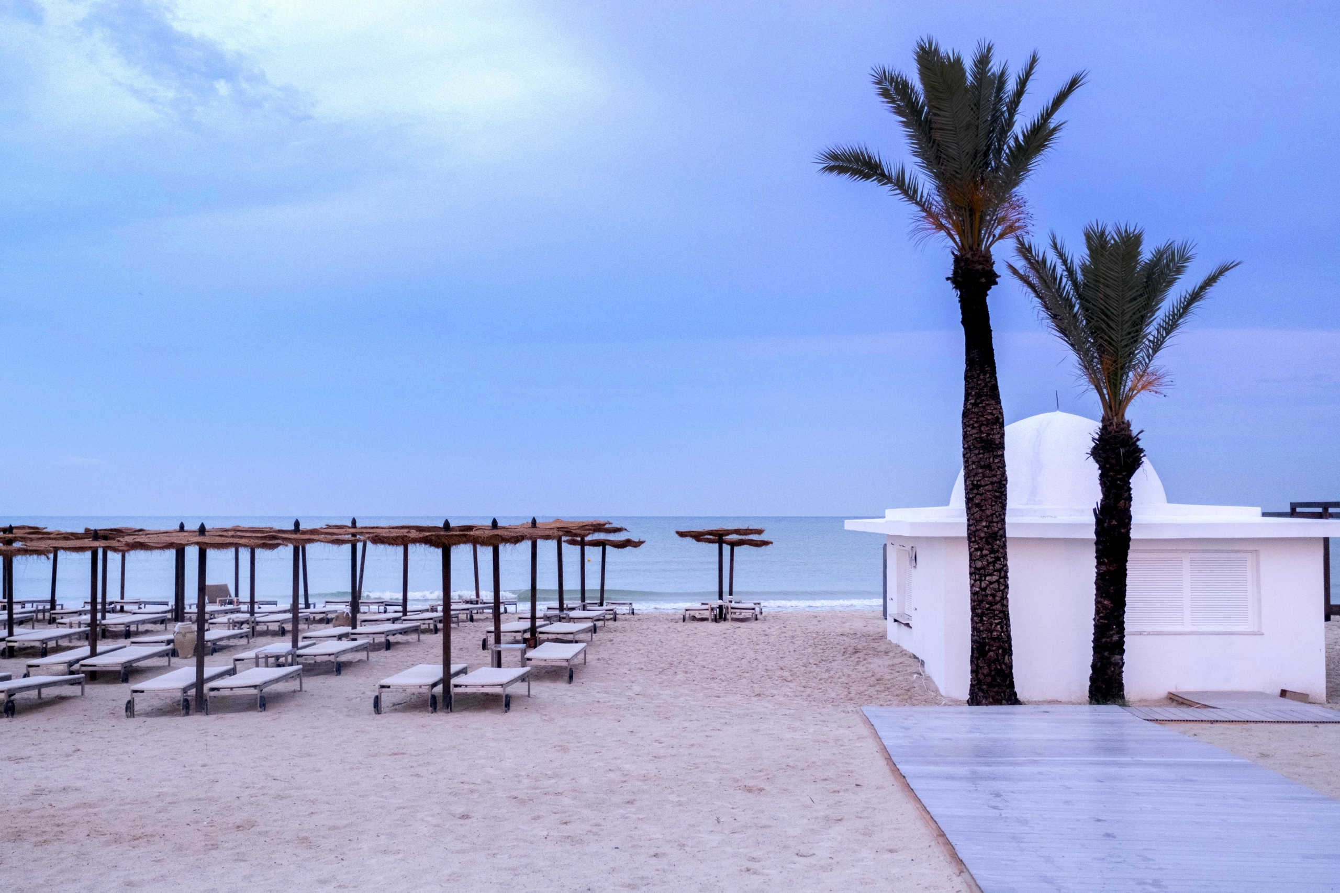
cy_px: 446
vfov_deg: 30.5
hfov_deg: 44.5
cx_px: 670
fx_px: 1638
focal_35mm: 44
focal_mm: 29.2
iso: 1250
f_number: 2.8
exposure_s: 1/50
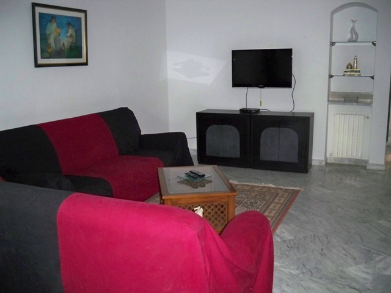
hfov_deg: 52.6
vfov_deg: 40.7
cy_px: 146
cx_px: 196
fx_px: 395
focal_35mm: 35
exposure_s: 1/60
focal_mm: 6.3
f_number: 3.1
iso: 400
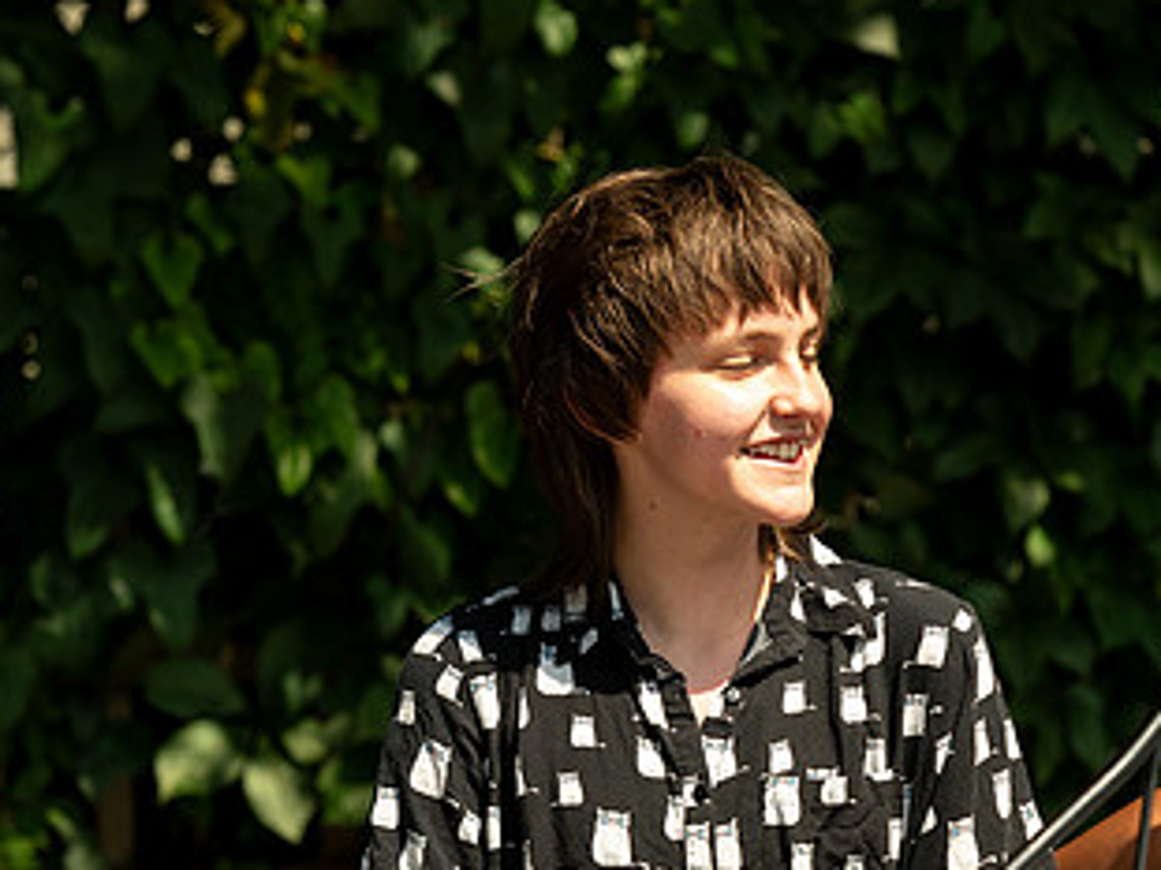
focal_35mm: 271
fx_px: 9086
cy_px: 587
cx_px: 730
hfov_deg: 7.3
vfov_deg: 5.5
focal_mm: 135
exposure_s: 1/640
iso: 100
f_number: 4.5
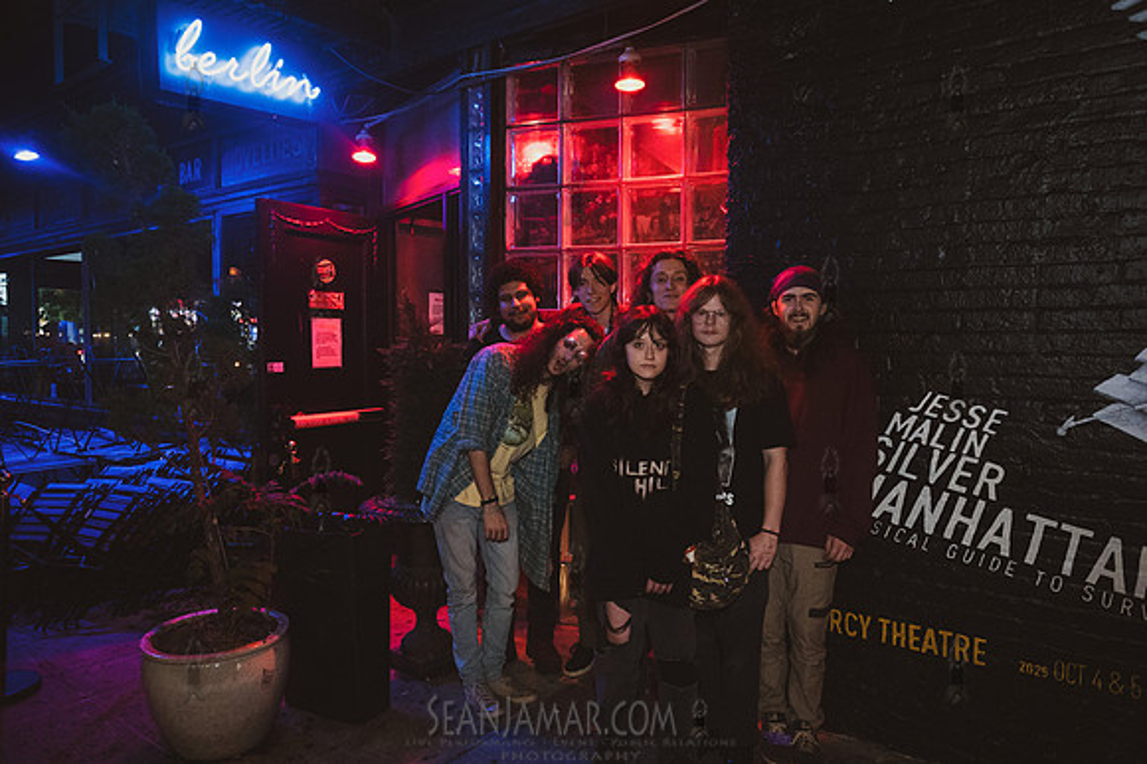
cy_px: 382
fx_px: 780
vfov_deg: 52.2
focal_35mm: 24
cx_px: 567
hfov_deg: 72.7
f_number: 3.5
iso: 10000
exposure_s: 1/400
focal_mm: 24
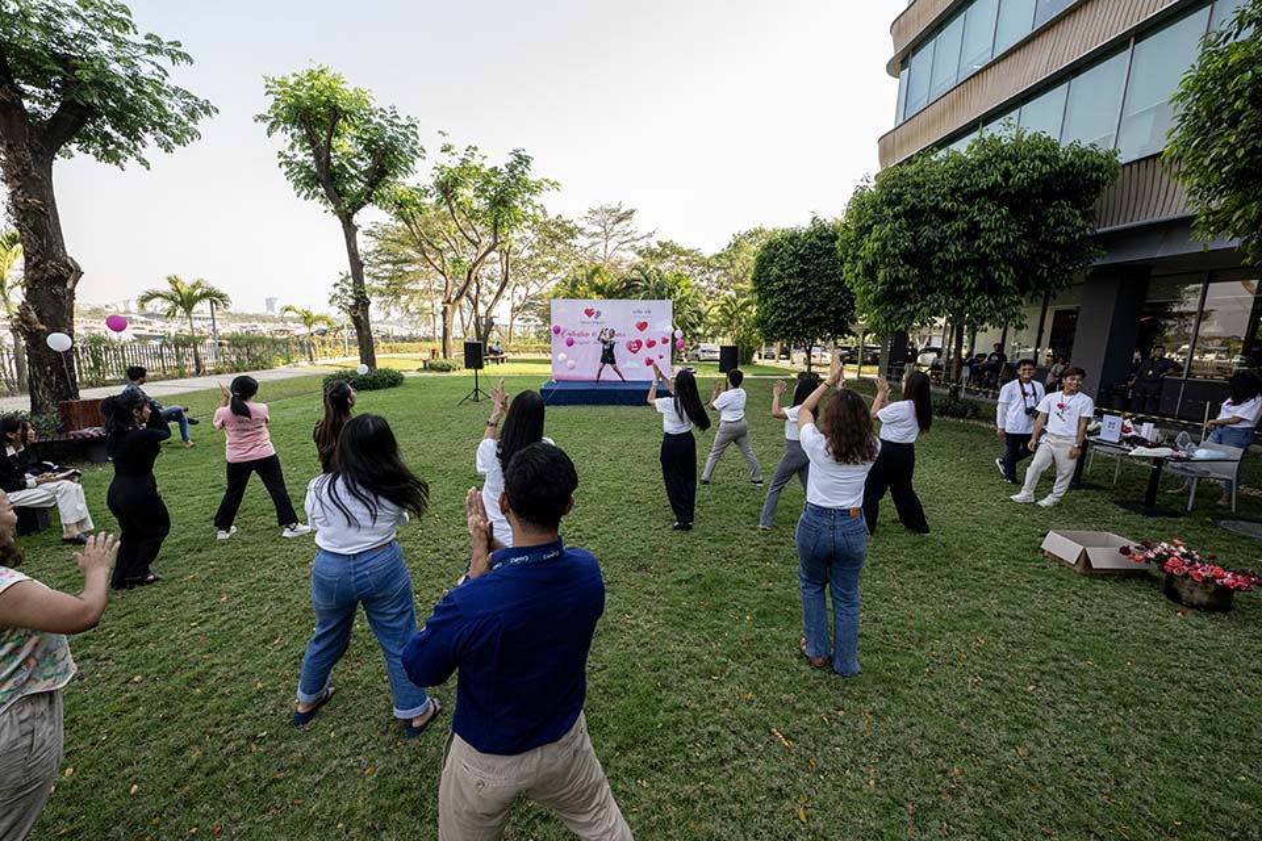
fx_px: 491
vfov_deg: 81.2
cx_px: 631
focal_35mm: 14
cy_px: 420
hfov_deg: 104.3
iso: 1800
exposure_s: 1/500
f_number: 8
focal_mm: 14
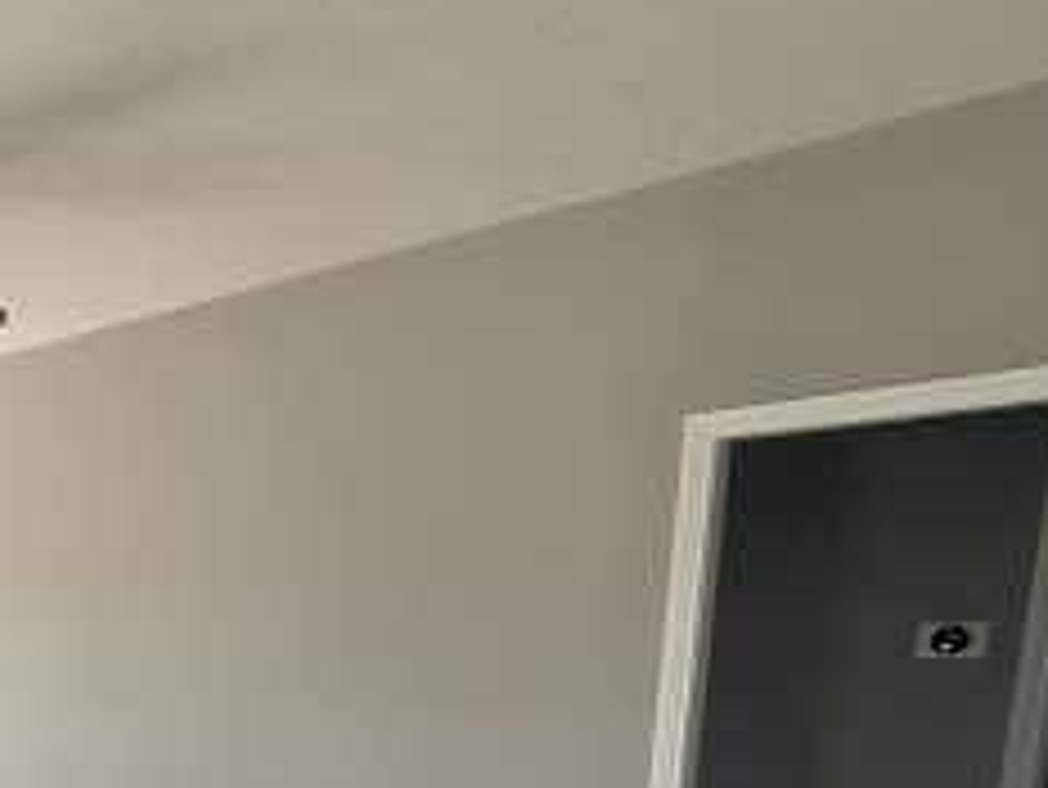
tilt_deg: -10.6
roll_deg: +2.7
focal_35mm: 40
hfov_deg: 34.9
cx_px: -268
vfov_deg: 32.1
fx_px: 1212
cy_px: 847
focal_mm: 2.22
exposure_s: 1/121
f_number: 2.2
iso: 64
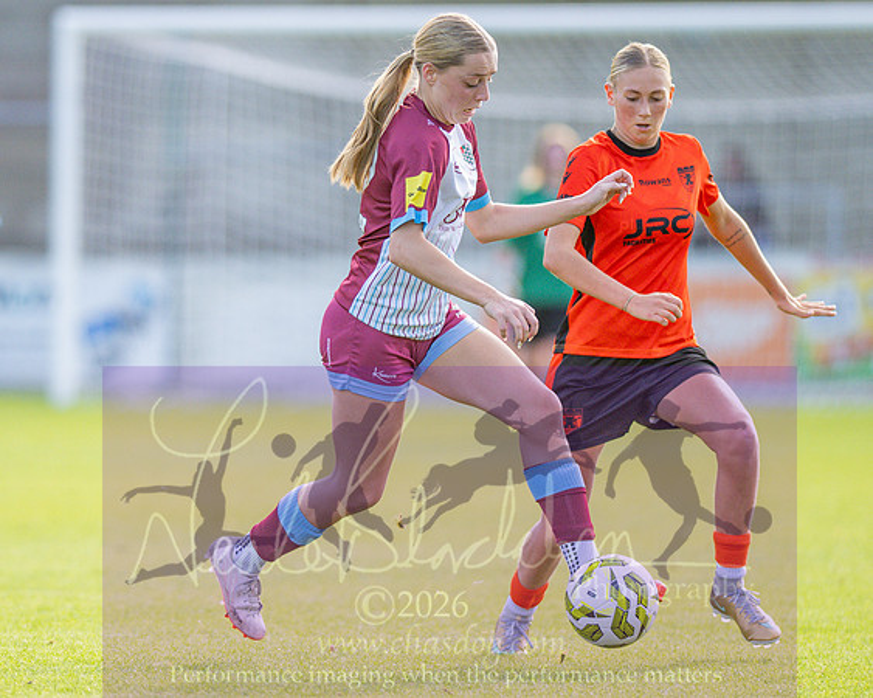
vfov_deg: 3.1
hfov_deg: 3.8
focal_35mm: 504
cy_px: 357
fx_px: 13020
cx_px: 112
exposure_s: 1/3200
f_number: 2.8
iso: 1000
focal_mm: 300
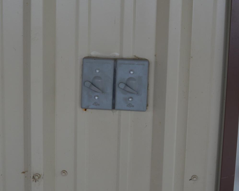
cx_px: 127
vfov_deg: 29.1
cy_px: 89
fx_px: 368
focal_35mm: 52
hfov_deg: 36.0
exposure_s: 1/60
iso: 220
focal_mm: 18
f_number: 5.6
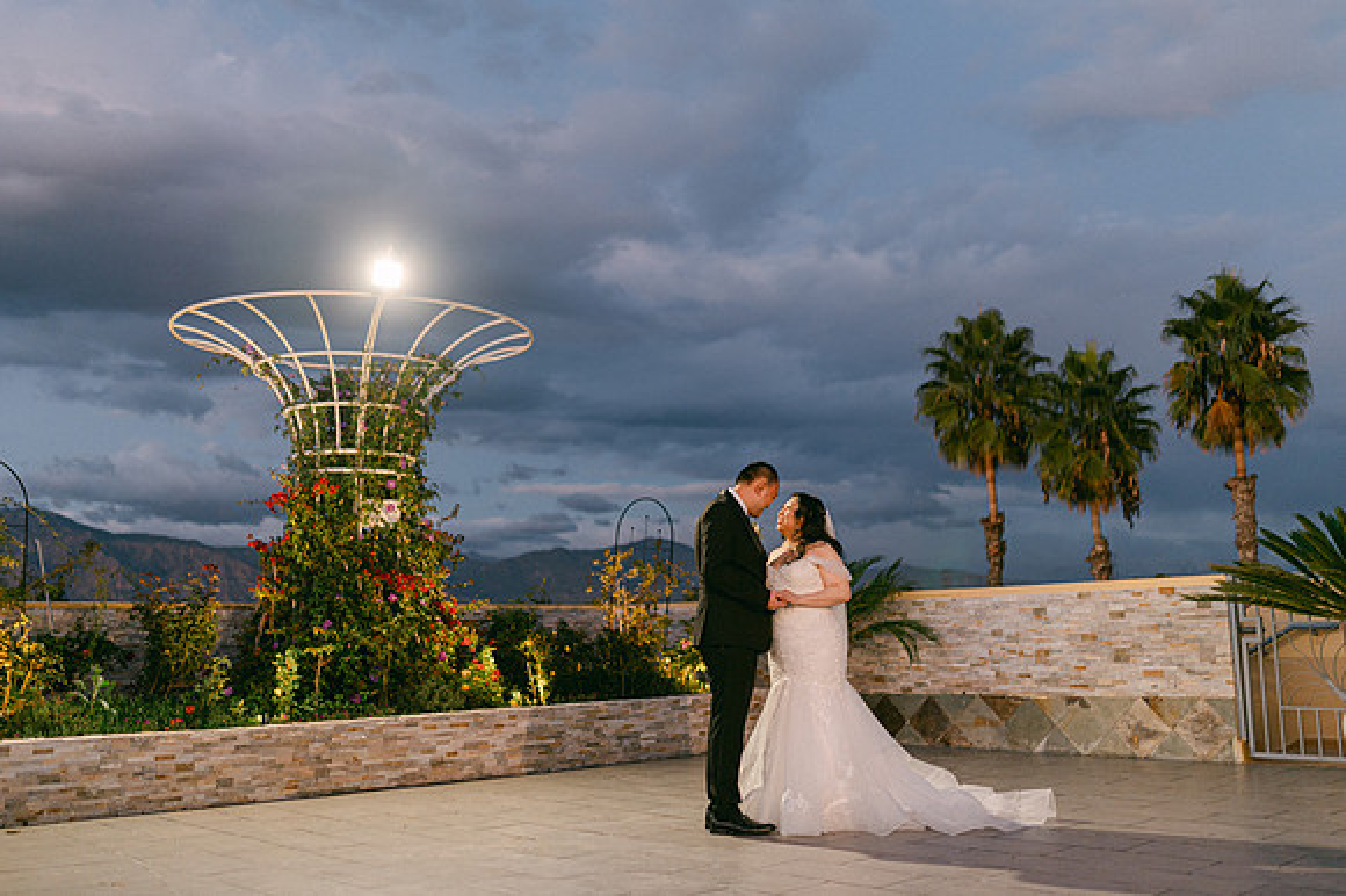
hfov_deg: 53.4
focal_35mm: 36
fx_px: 1337
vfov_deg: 37.0
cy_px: 438
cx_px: 658
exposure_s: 1/125
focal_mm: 35
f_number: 1.4
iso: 250
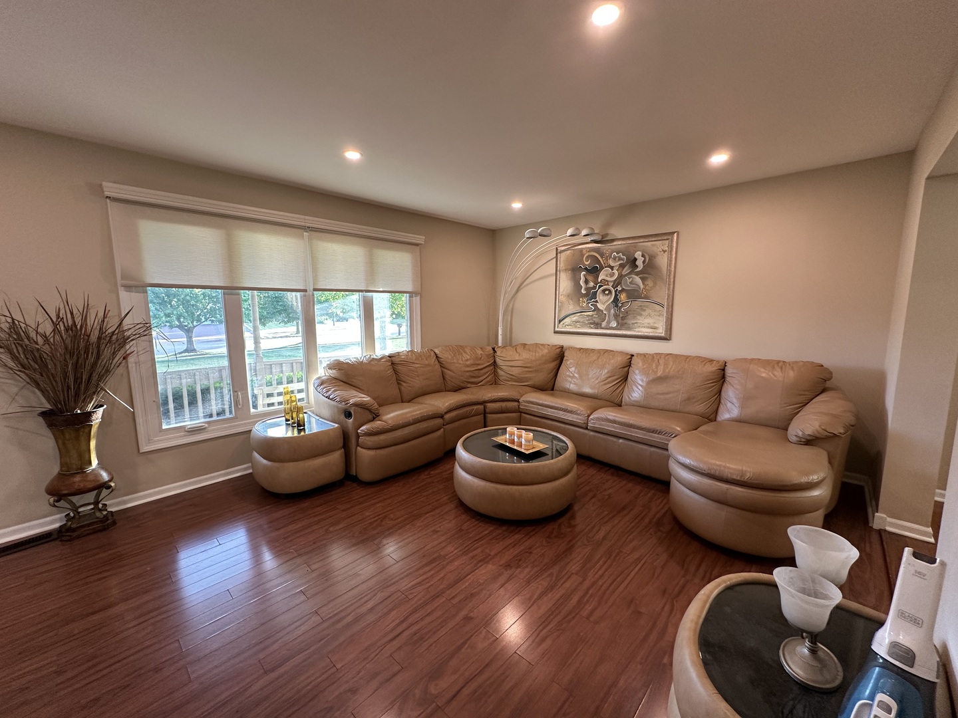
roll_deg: -0.5
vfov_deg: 85.7
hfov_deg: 102.1
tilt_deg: -6.7
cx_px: 479
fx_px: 387
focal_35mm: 14
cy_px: 359
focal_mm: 2.22
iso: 160
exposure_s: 1/60
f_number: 2.2
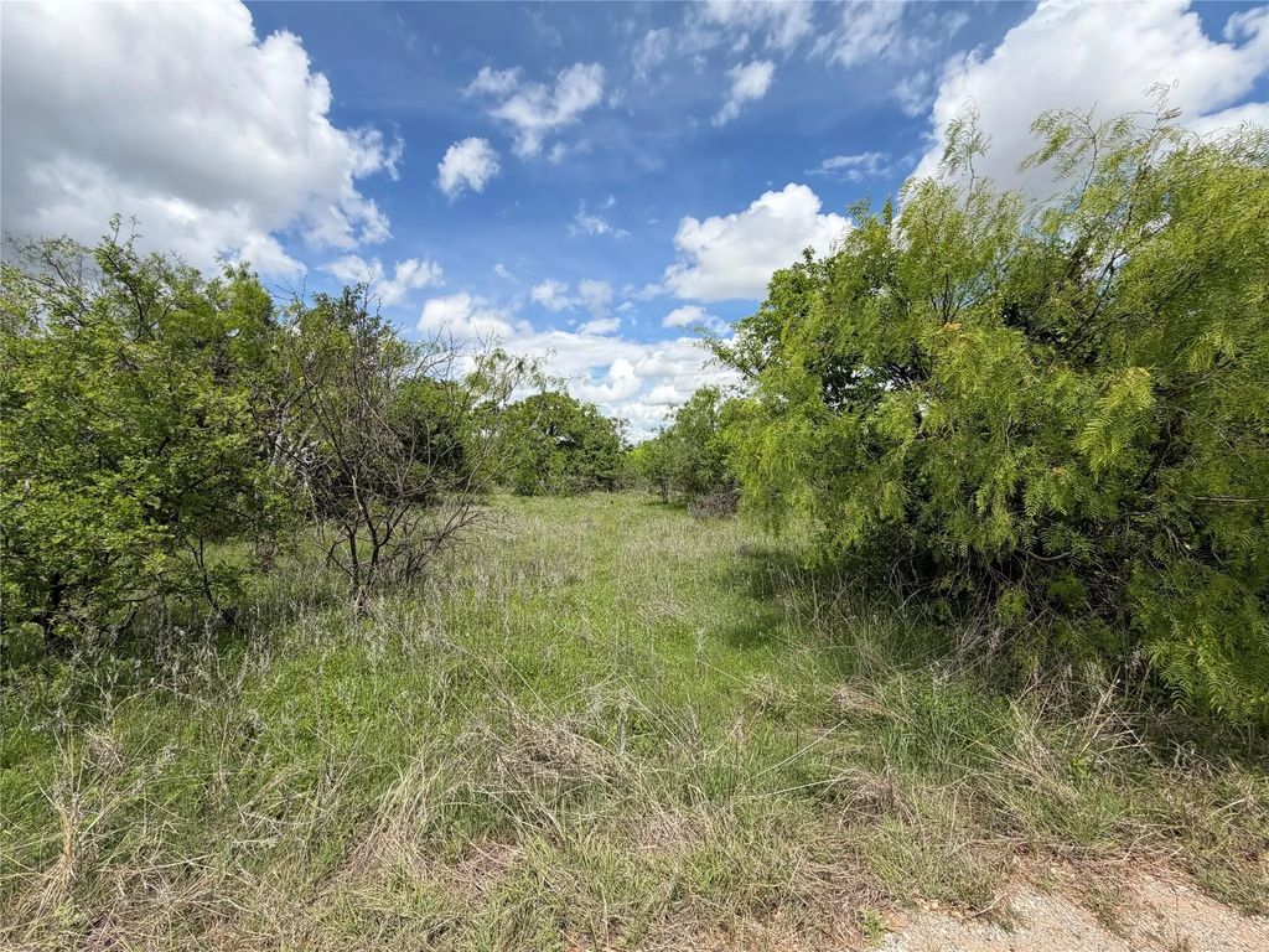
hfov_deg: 102.1
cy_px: 476
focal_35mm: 14
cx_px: 634
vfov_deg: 85.7
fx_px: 513
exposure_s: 1/901
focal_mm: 2.22
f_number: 2.2
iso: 20
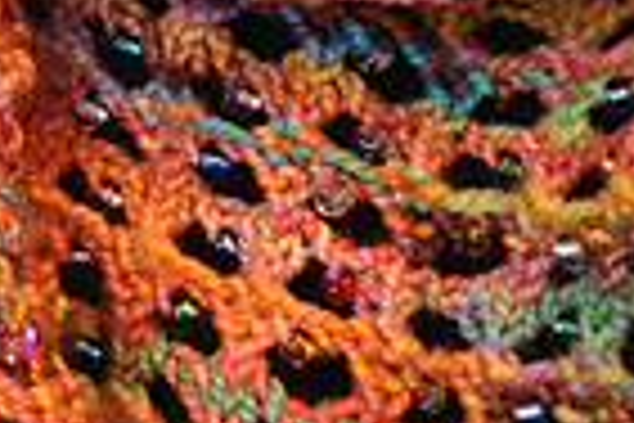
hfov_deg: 12.4
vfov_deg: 8.3
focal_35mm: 165
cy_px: 94
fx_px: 2906
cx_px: 72
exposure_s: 1/60
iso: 64
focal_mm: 4.28
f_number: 2.4
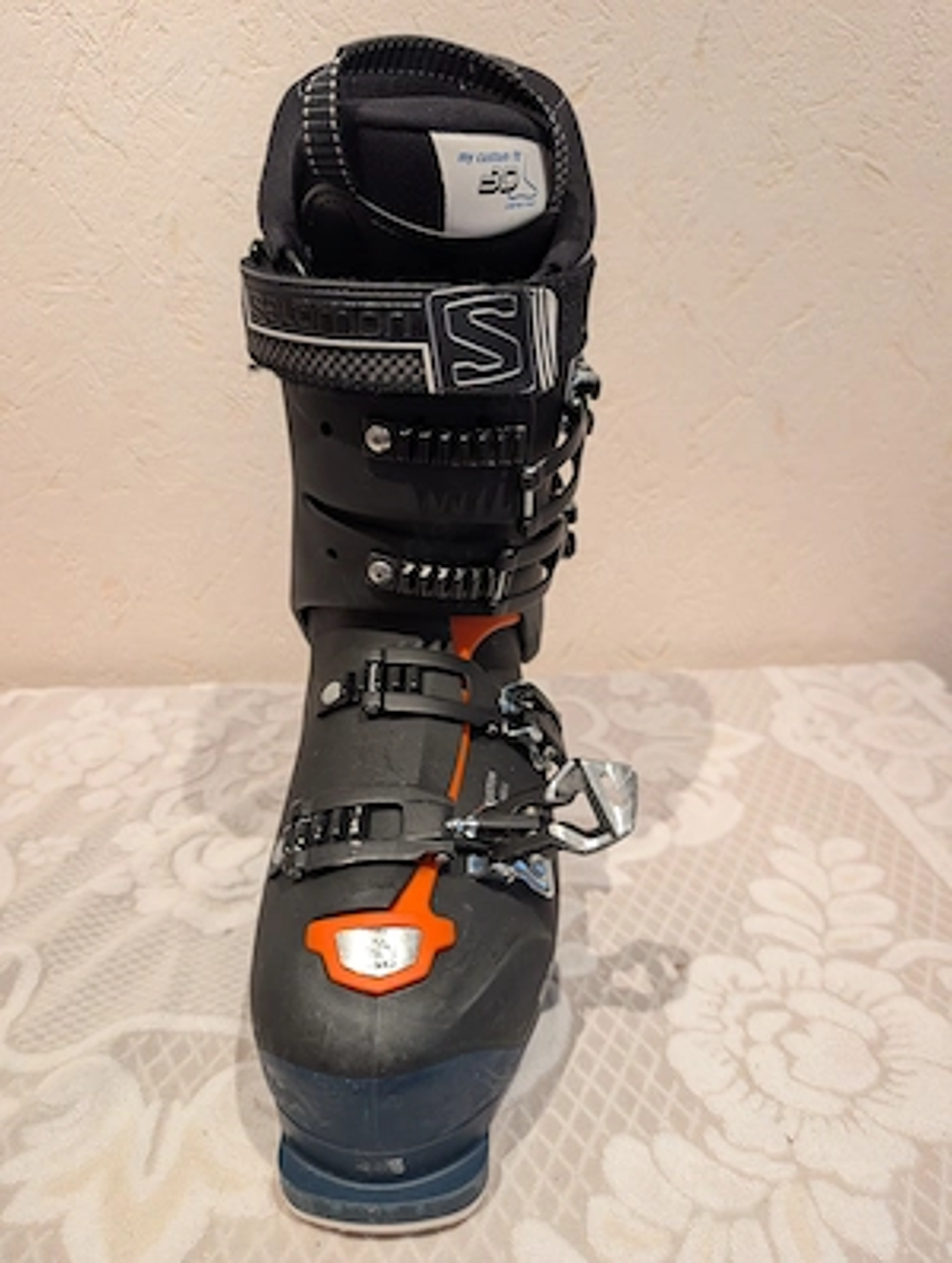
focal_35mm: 24
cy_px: 632
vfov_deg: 71.5
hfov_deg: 57.0
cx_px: 476
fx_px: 877
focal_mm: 6.9
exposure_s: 1/100
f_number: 1.68
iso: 373
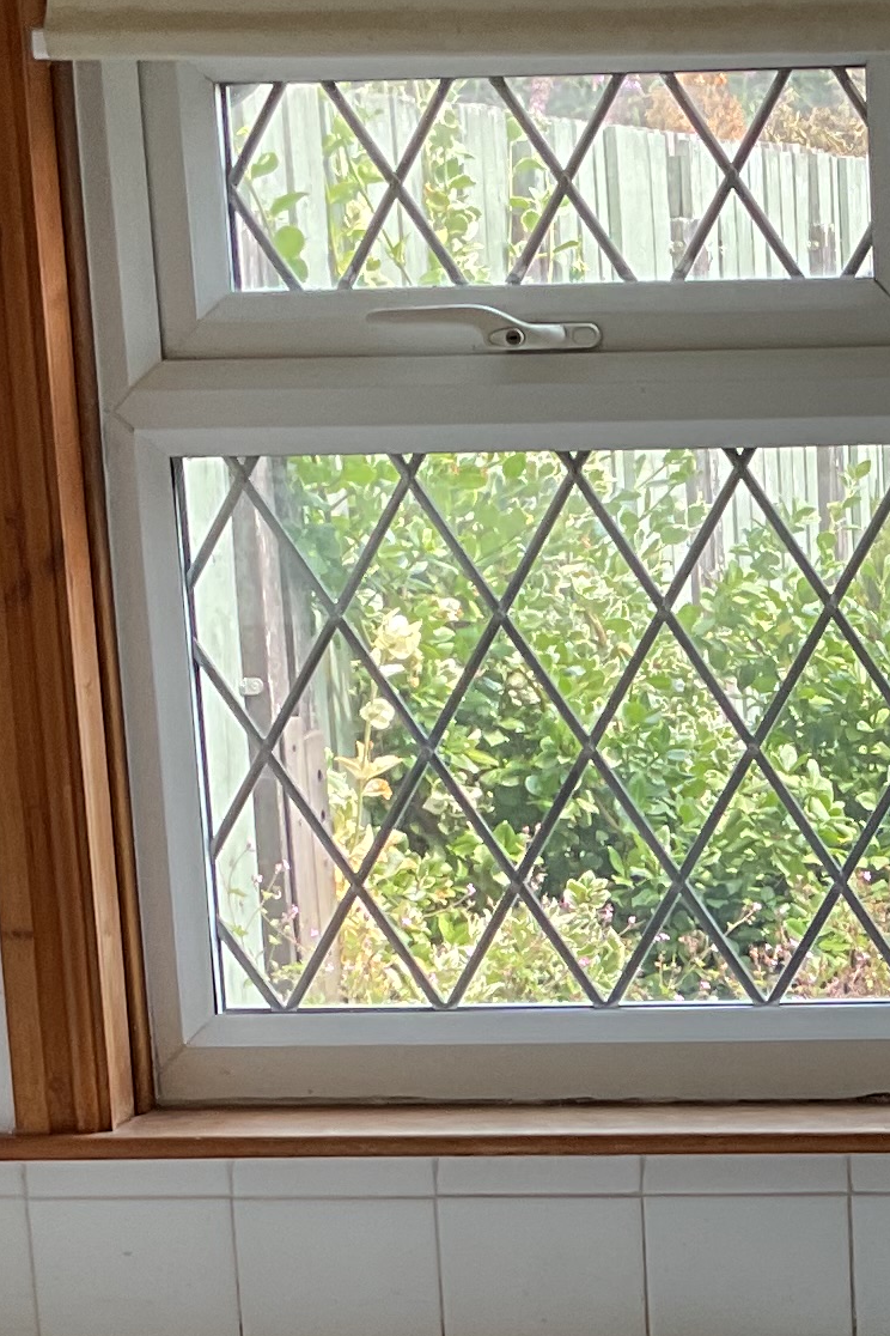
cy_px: 1190
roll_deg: +2.1
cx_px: 1124
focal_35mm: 109
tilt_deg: -12.5
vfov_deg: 18.5
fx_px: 4042
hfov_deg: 12.2
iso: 50
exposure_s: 1/120
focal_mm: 3
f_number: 1.8
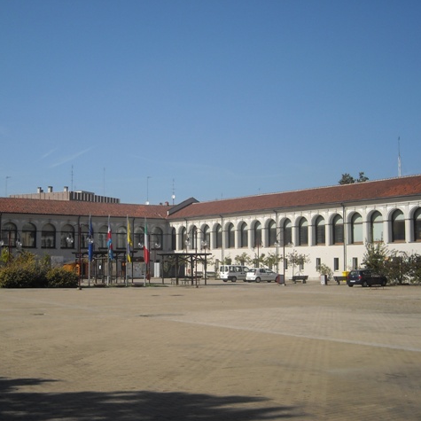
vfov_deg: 32.2
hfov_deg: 32.1
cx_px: 167
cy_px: 212
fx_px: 729
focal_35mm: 53
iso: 64
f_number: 6.1
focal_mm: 7.1
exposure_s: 1/384
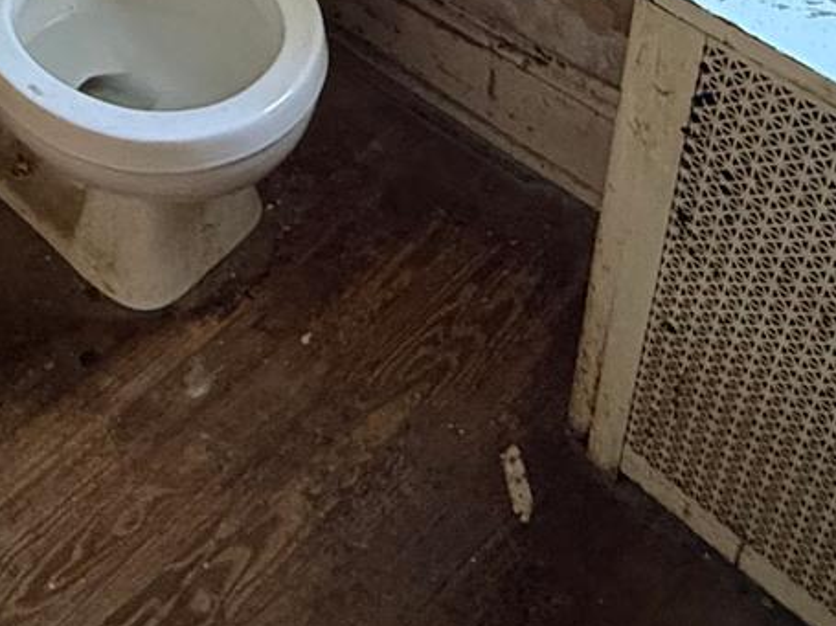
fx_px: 1521
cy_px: -202
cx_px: 103
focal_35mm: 63
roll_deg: +4.7
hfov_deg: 29.6
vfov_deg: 21.0
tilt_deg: -34.4
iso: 640
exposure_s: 1/60
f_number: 2.2
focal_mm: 2.22
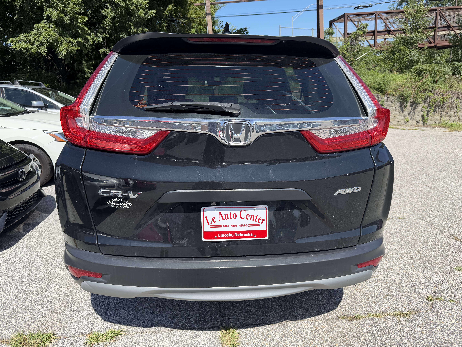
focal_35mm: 24
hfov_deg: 71.6
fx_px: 320
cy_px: 174
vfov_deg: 56.8
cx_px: 231
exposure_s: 1/3953
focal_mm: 6.76
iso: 100
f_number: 1.78
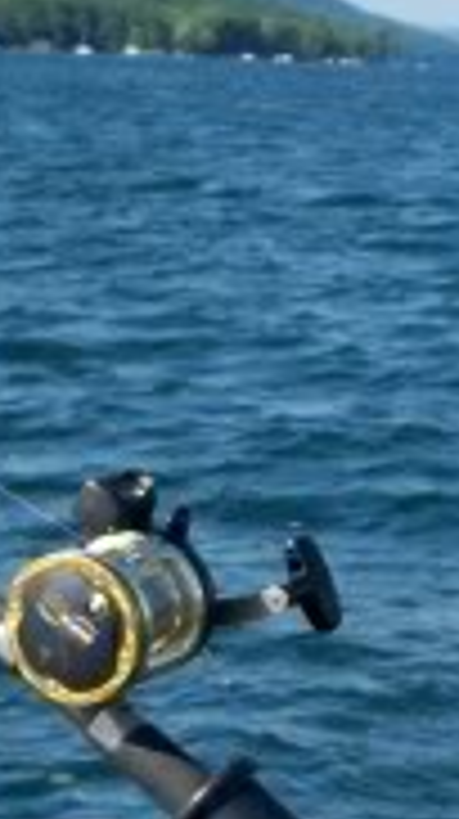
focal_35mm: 134
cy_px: 342
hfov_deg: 8.3
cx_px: 1089
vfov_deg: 16.0
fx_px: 2907
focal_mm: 6.3
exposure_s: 1/640
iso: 64
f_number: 3.1
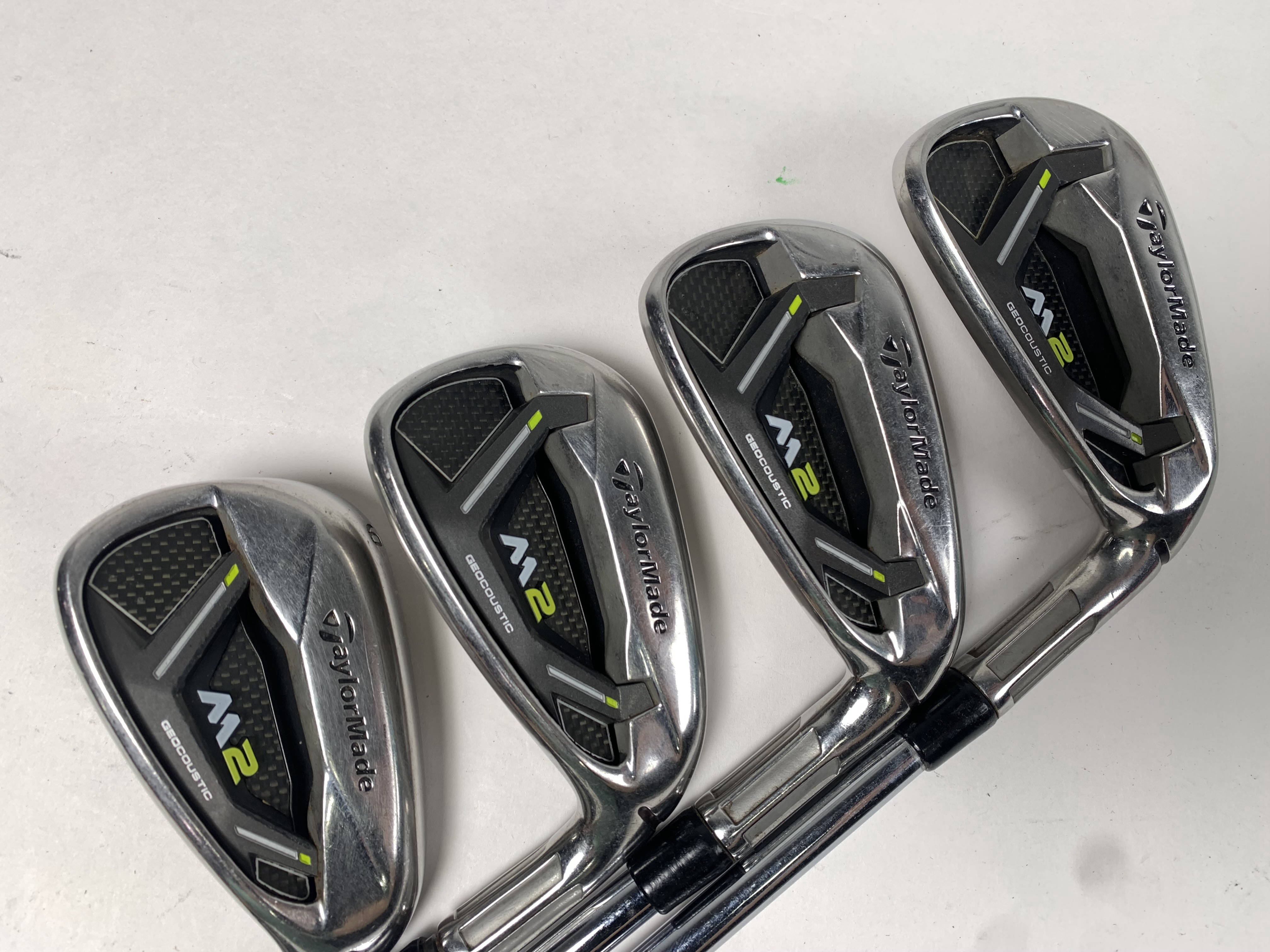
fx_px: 954
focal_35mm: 26
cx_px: 635
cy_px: 476
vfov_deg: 53.1
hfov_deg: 67.3
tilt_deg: -81.3
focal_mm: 4.25
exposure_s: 1/120
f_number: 1.8
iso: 32
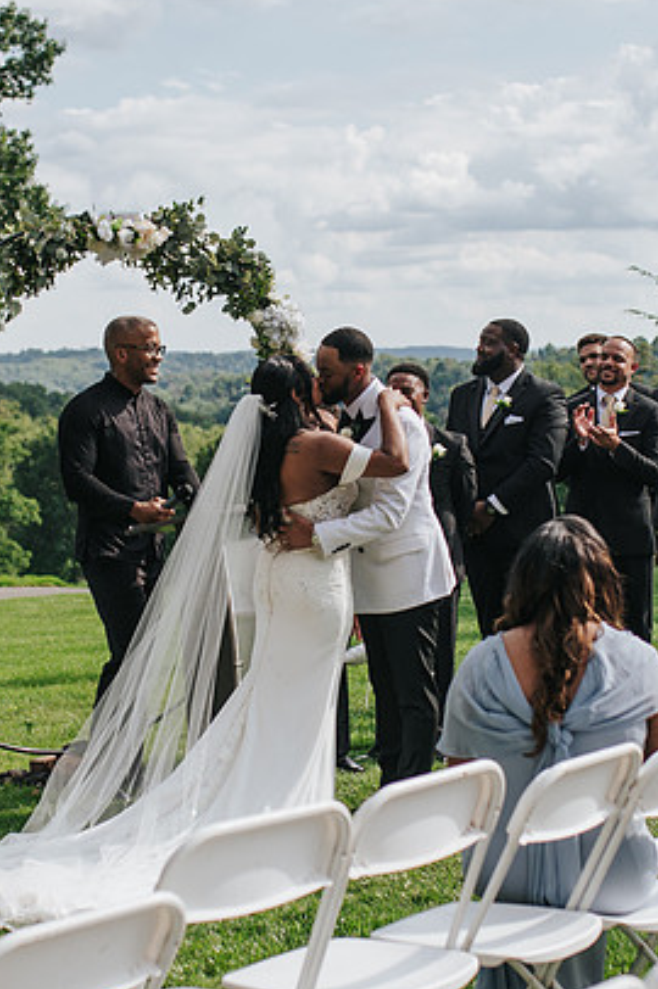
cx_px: 300
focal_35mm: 84
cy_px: 471
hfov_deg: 16.2
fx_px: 2307
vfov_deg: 24.2
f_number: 2.8
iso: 250
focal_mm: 35
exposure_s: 1/8000
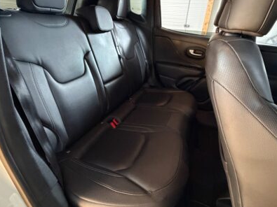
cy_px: 89
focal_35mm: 22
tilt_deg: -20.7
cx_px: 133
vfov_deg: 60.8
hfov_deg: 76.4
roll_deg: -4.6
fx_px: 176
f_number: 2.2
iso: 1000
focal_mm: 2.22
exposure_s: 1/60
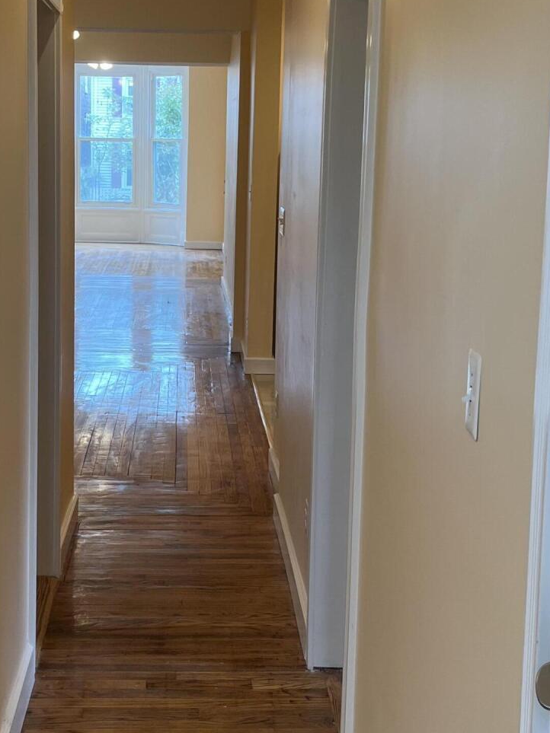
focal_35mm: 54
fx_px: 1144
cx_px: 210
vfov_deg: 35.4
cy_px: 276
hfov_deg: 26.9
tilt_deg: -7.5
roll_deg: -0.7
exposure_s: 1/120
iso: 100
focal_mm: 5.1
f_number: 1.6
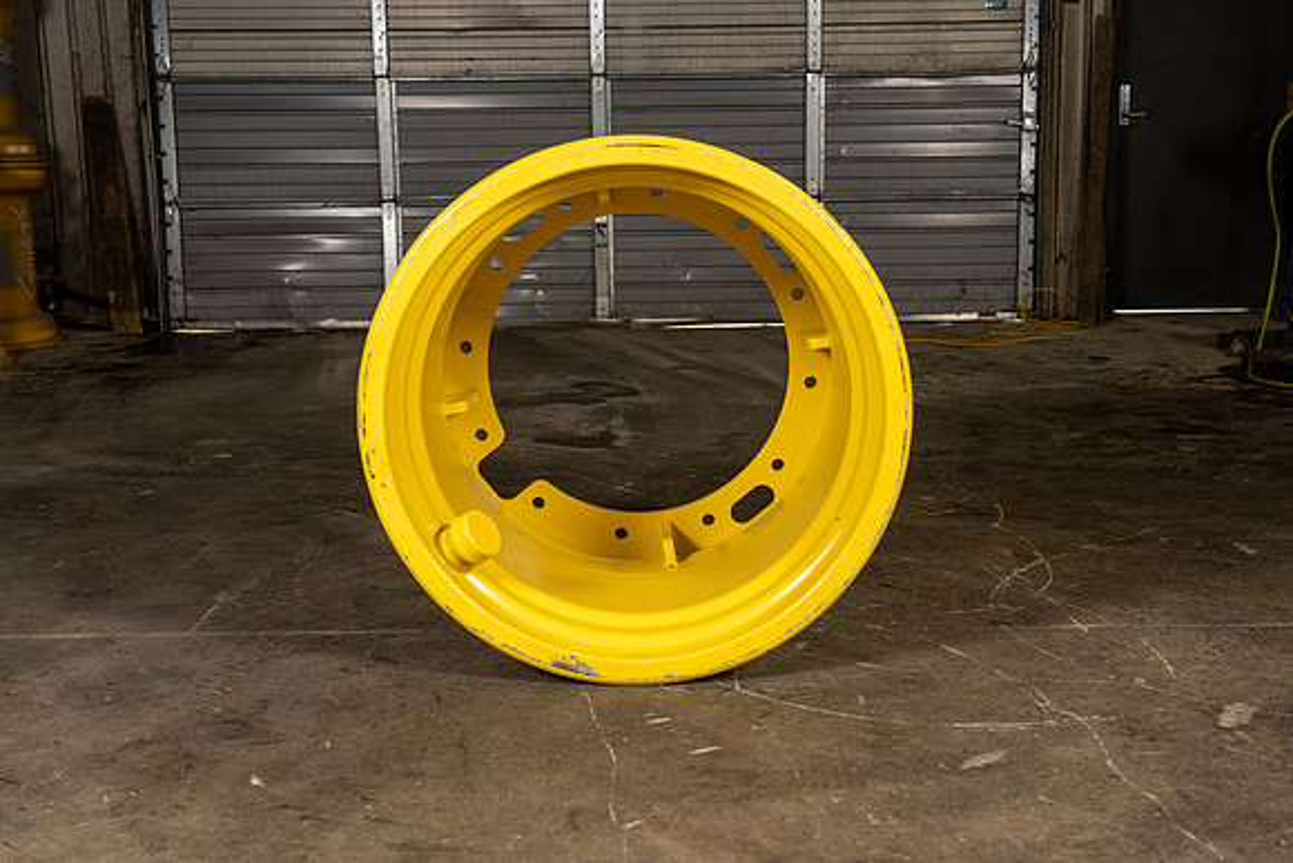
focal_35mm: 46
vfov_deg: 29.3
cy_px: 432
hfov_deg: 42.7
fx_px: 1652
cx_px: 646
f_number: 5.6
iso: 500
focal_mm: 46
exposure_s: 1/100
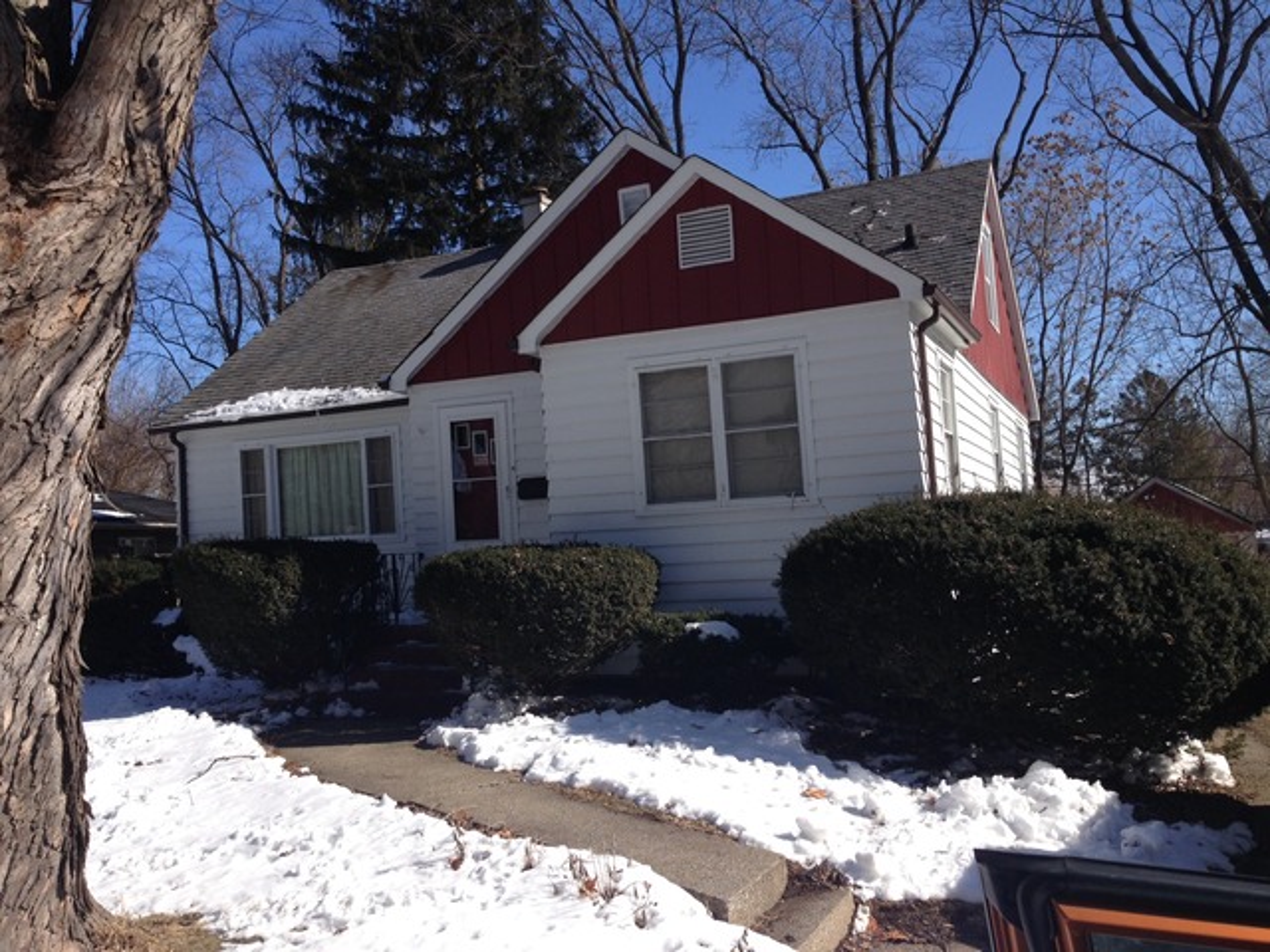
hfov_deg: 55.4
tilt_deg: +1.7
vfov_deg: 42.9
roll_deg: +1.9
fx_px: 1211
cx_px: 635
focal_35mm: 33
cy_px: 476
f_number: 2.4
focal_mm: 4.12
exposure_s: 1/1695
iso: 50
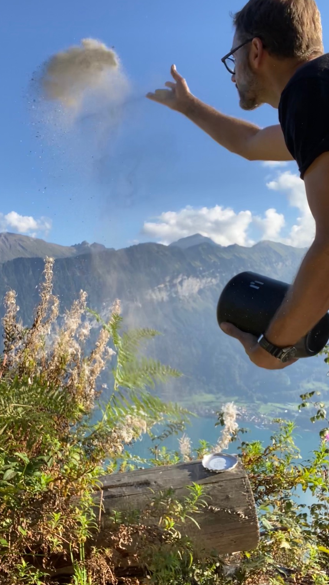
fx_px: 512
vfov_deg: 59.5
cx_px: 112
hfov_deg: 35.3
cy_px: 292
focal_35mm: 33
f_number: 2.2
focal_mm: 2.71
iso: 25
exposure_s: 1/378
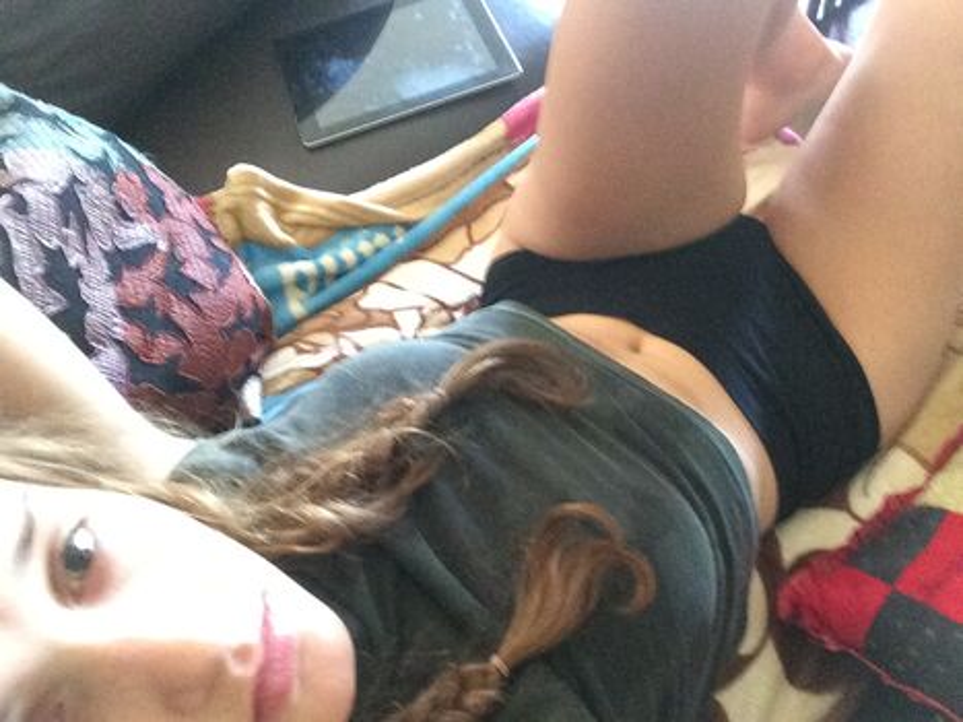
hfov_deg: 58.4
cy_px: 361
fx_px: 862
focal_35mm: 31
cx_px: 482
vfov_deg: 45.4
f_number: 2.4
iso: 640
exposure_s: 1/15
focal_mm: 2.15
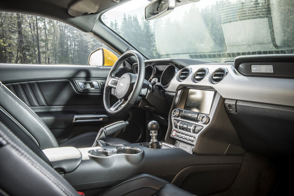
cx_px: 147
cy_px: 98
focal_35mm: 35
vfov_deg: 37.9
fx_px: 286
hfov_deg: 54.4
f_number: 8
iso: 400
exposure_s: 1/200
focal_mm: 35
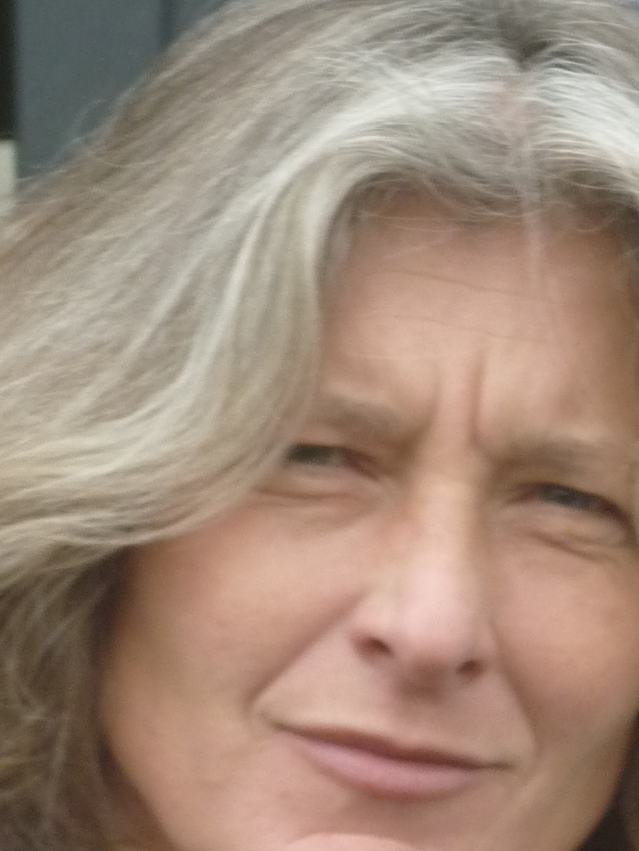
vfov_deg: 5.4
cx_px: 349
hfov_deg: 4.0
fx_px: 9056
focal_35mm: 368
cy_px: 635
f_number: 5.3
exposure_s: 1/100
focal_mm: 19.1
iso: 200
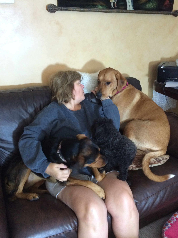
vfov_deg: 61.7
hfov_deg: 48.2
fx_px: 199
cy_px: 119
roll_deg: +0.9
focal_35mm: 29
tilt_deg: -24.2
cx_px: 89
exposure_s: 1/15
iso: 320
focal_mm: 4.15
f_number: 2.2
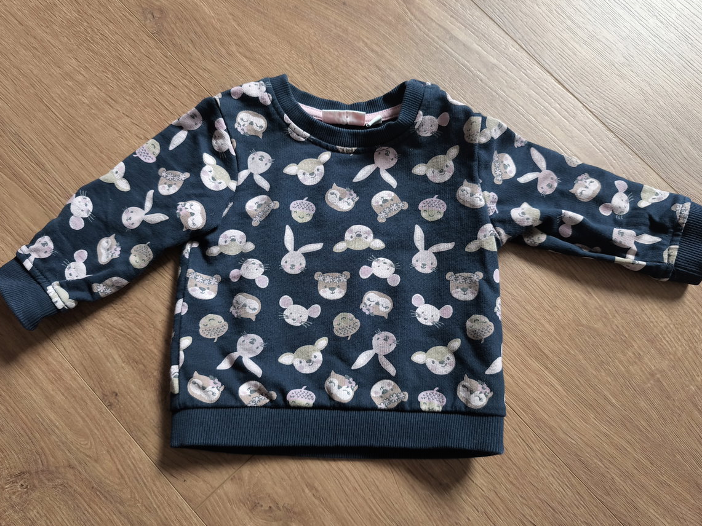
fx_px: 507
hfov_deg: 69.4
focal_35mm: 25
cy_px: 267
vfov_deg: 54.9
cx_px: 357
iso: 320
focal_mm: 6.57
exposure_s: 1/50
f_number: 1.6
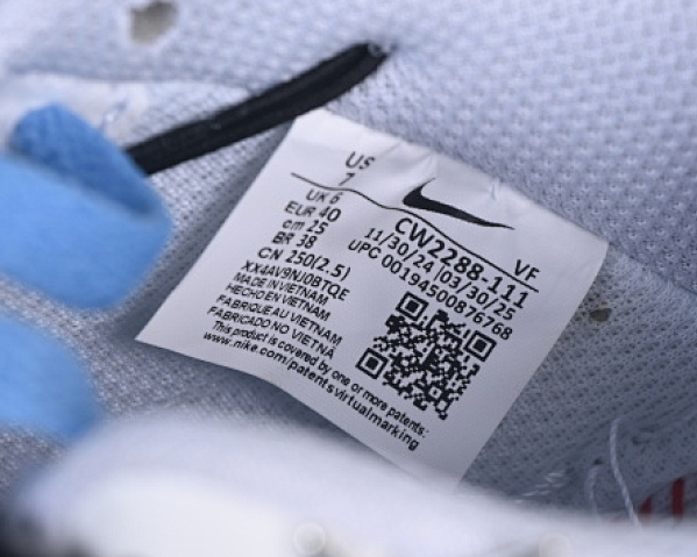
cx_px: 413
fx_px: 2619
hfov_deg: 15.1
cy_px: 323
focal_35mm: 127
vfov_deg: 12.1
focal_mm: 50
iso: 160
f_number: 7.1
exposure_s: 1/80
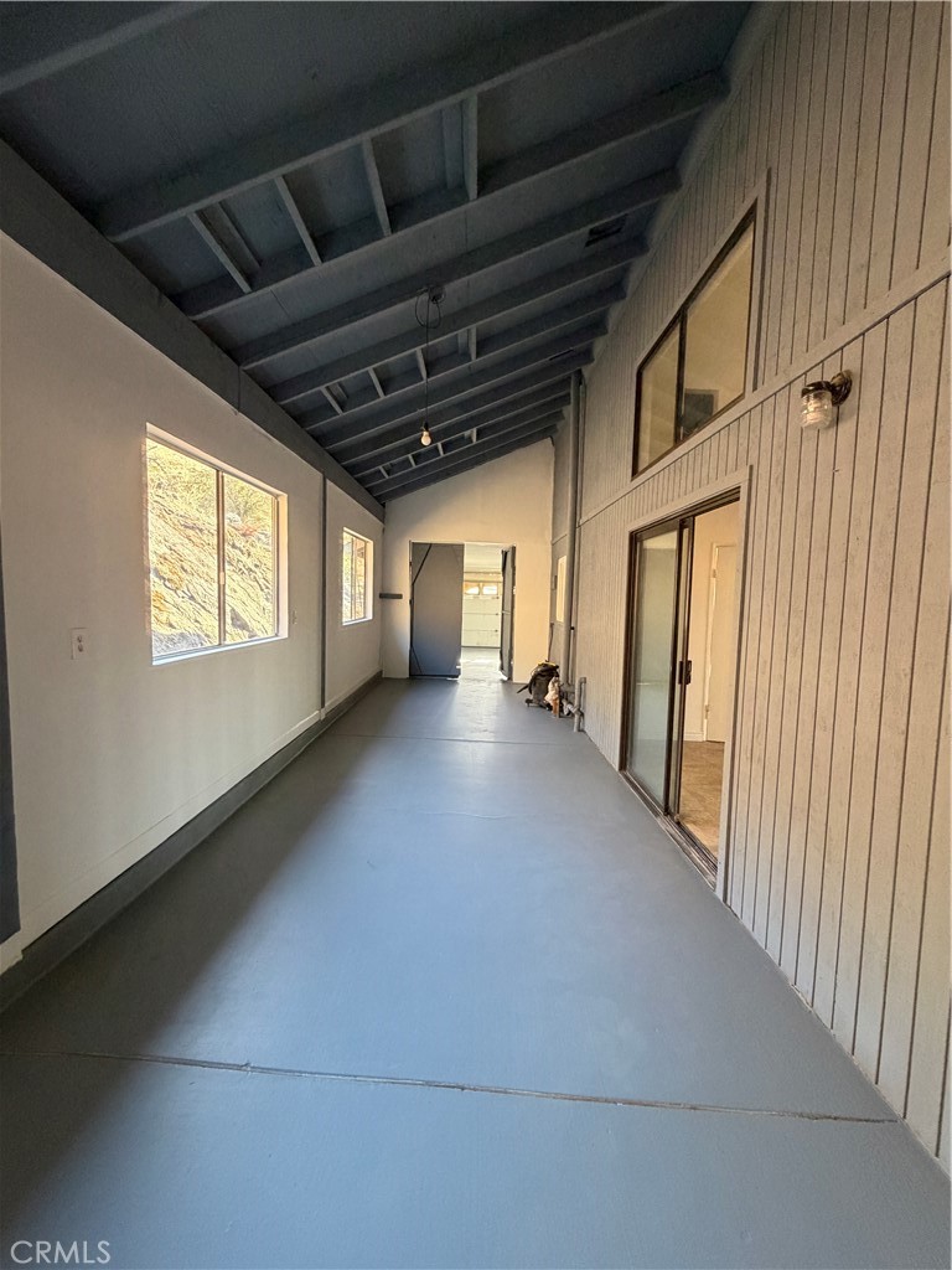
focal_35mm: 14
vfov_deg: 102.1
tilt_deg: -3.8
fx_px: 513
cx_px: 476
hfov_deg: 85.7
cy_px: 635
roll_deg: -1.4
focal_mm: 2.22
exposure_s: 1/60
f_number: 2.2
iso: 400
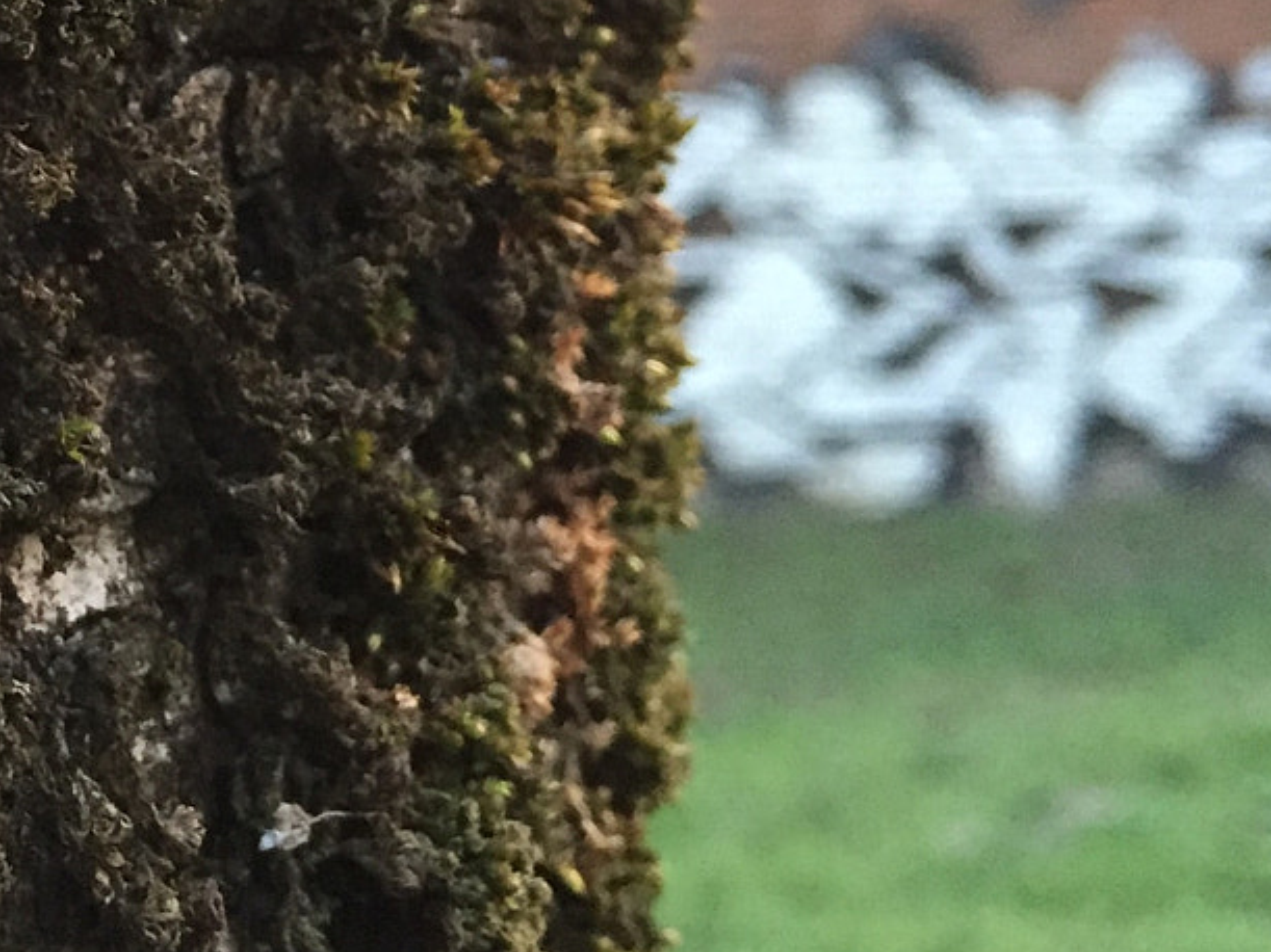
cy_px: -205
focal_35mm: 76
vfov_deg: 18.3
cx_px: -152
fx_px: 2790
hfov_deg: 23.9
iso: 250
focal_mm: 4.15
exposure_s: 1/25
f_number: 2.2
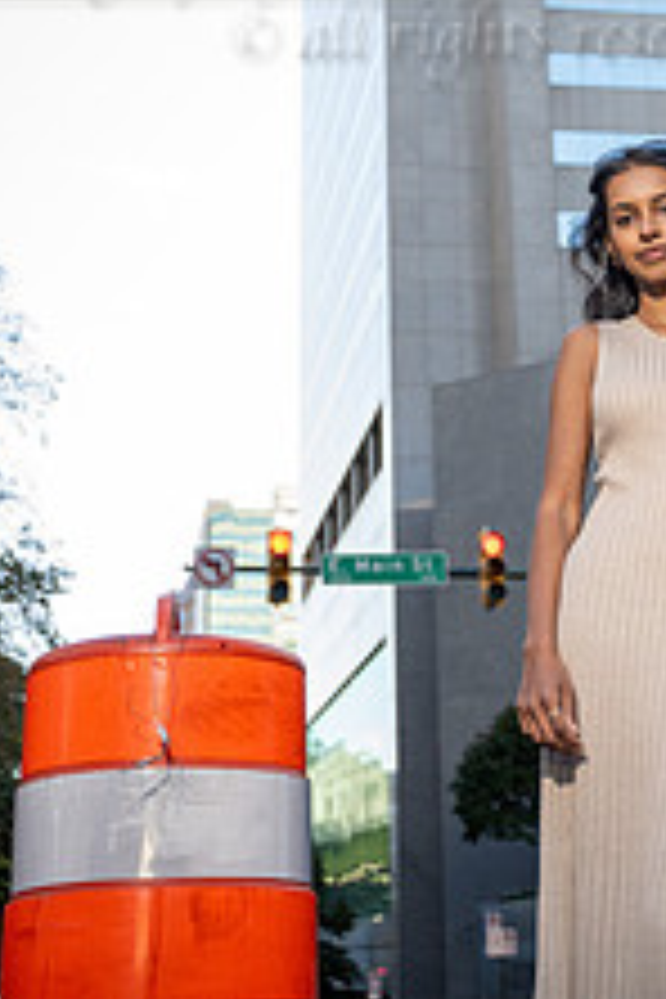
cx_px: 482
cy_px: -9
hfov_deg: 20.5
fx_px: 1831
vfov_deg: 28.5
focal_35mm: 66
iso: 400
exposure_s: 1/1000
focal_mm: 32.5
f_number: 2.8
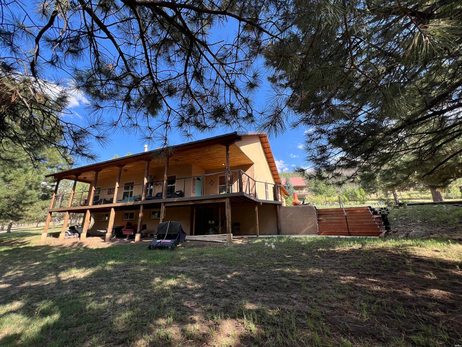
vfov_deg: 89.9
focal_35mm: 13
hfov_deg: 106.2
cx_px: 231
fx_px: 174
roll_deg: +0.0
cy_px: 174
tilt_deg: +16.1
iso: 32
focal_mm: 1.57
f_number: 1.8
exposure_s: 1/378
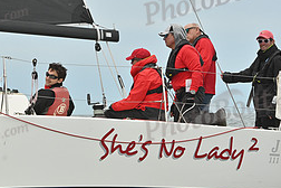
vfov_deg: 5.3
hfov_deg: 8.0
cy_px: 70
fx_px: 2014
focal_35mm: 258
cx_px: 87
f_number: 9
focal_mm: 112
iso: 320
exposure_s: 1/1000
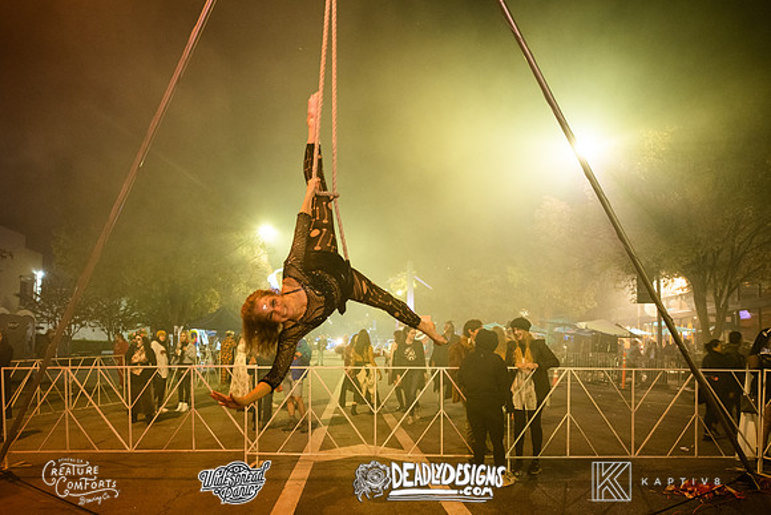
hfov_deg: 62.0
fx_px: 642
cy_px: 321
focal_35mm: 30
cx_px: 374
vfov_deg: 43.4
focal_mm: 24
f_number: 3.5
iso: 2000
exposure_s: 1/25
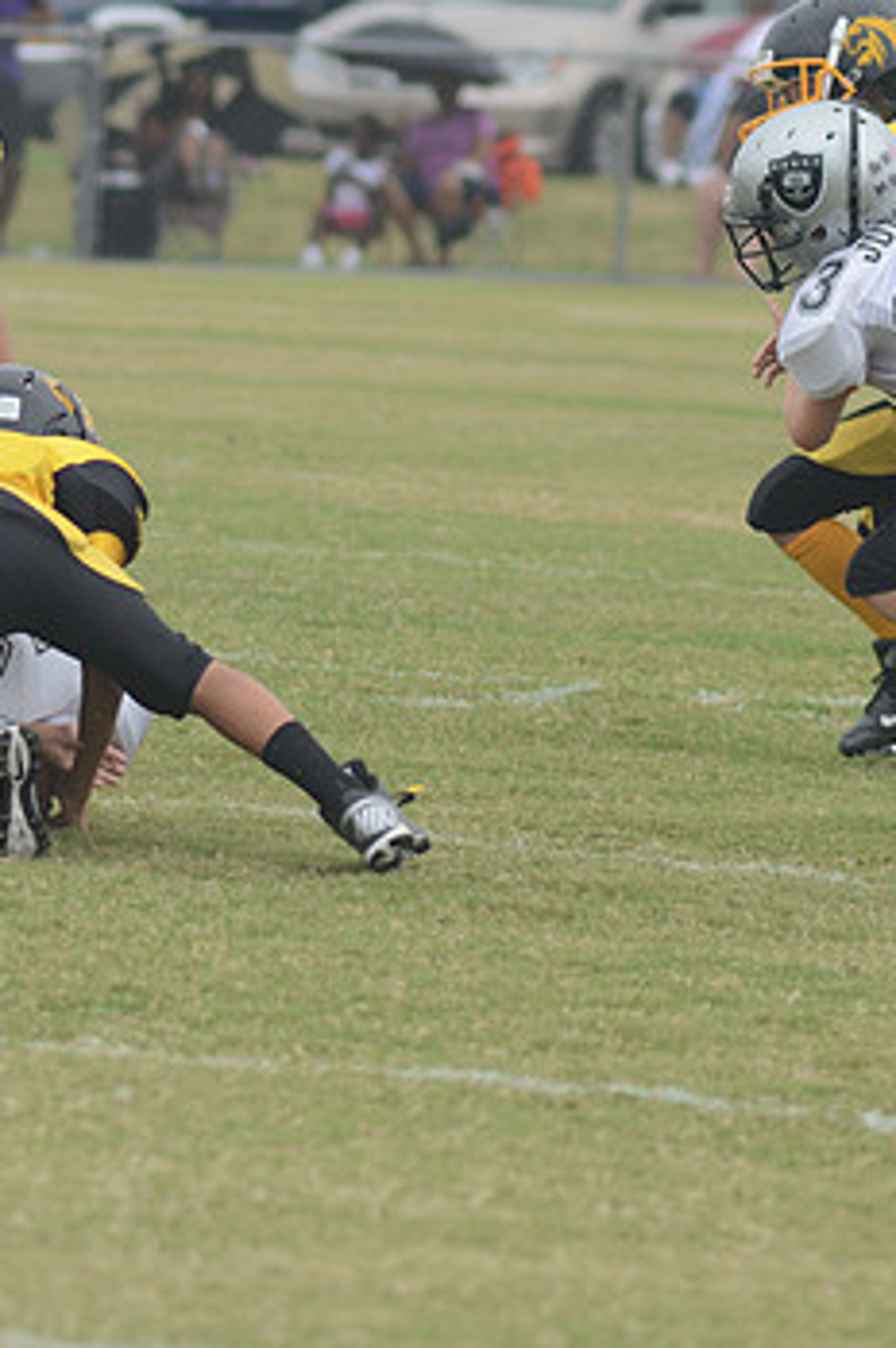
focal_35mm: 498
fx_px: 18628
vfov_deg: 4.1
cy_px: 672
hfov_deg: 2.8
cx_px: 286
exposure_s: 1/800
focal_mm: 200
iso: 400
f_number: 5.6
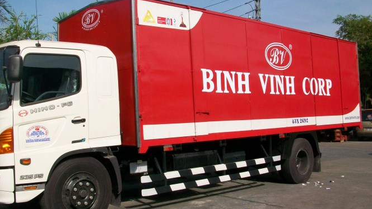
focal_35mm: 42
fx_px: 414
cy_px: 120
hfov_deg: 48.3
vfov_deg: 28.3
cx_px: 170
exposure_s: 1/400
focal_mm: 5.7
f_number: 5.5
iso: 64
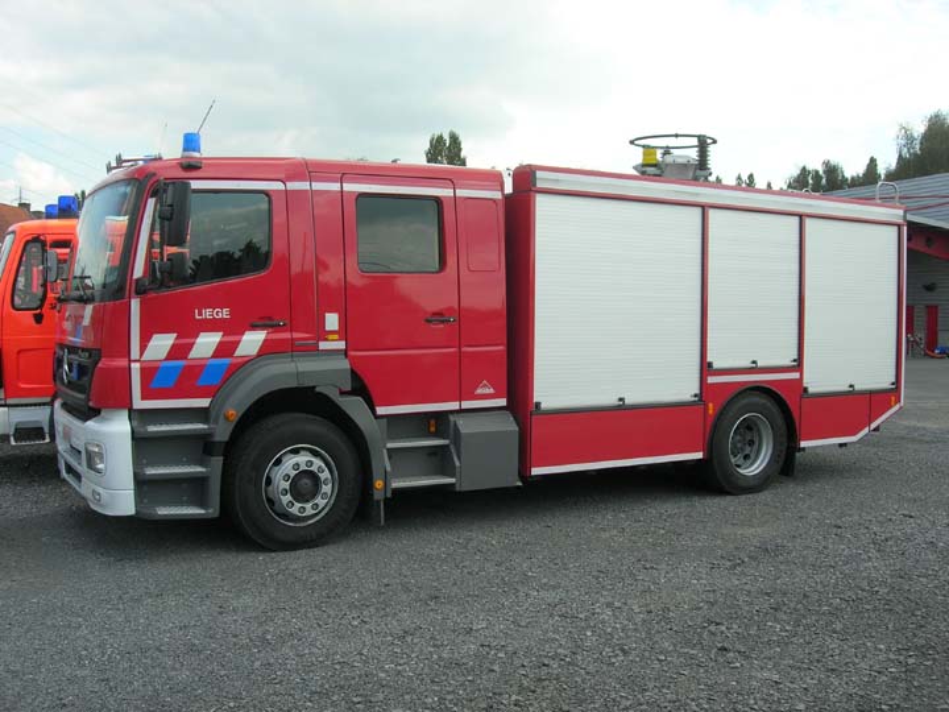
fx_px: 1042
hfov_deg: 49.0
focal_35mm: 38
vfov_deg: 37.7
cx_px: 474
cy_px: 356
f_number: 4.8
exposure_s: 1/265
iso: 64
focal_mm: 7.8
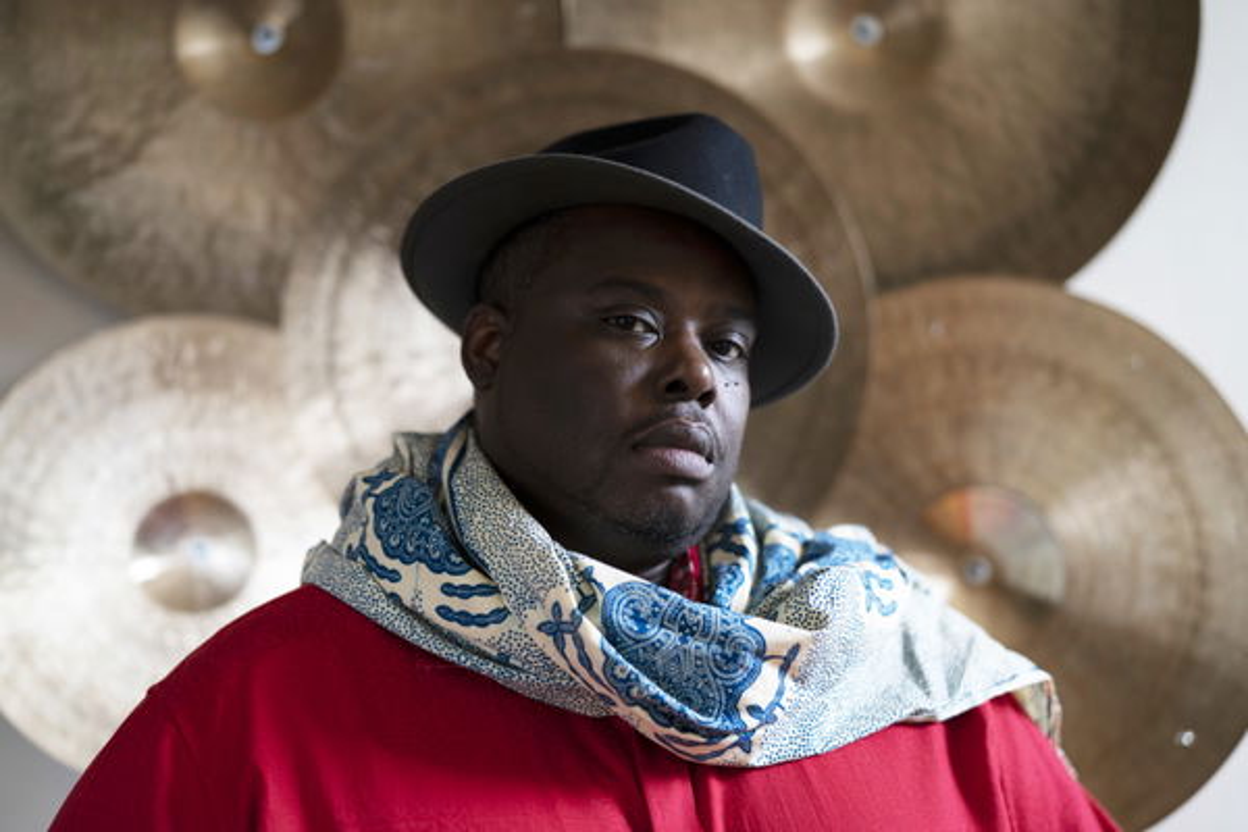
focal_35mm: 50
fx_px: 1733
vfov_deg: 27.0
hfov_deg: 39.6
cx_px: 624
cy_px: 416
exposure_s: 1/320
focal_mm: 50
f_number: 1.4
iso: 500
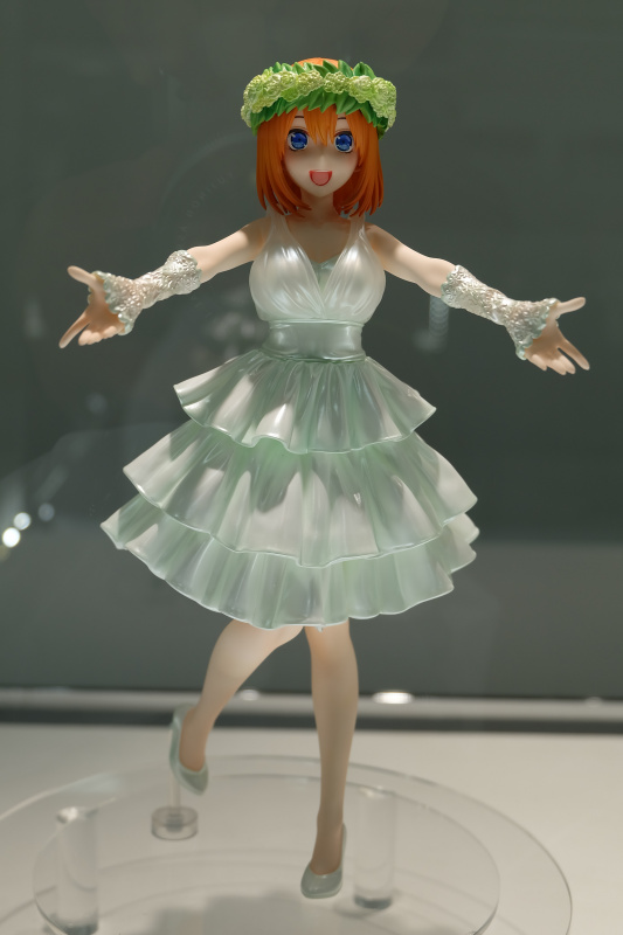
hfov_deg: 27.5
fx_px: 1272
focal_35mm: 49
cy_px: 468
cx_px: 312
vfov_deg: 40.4
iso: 200
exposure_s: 1/125
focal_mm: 32.5
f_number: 5
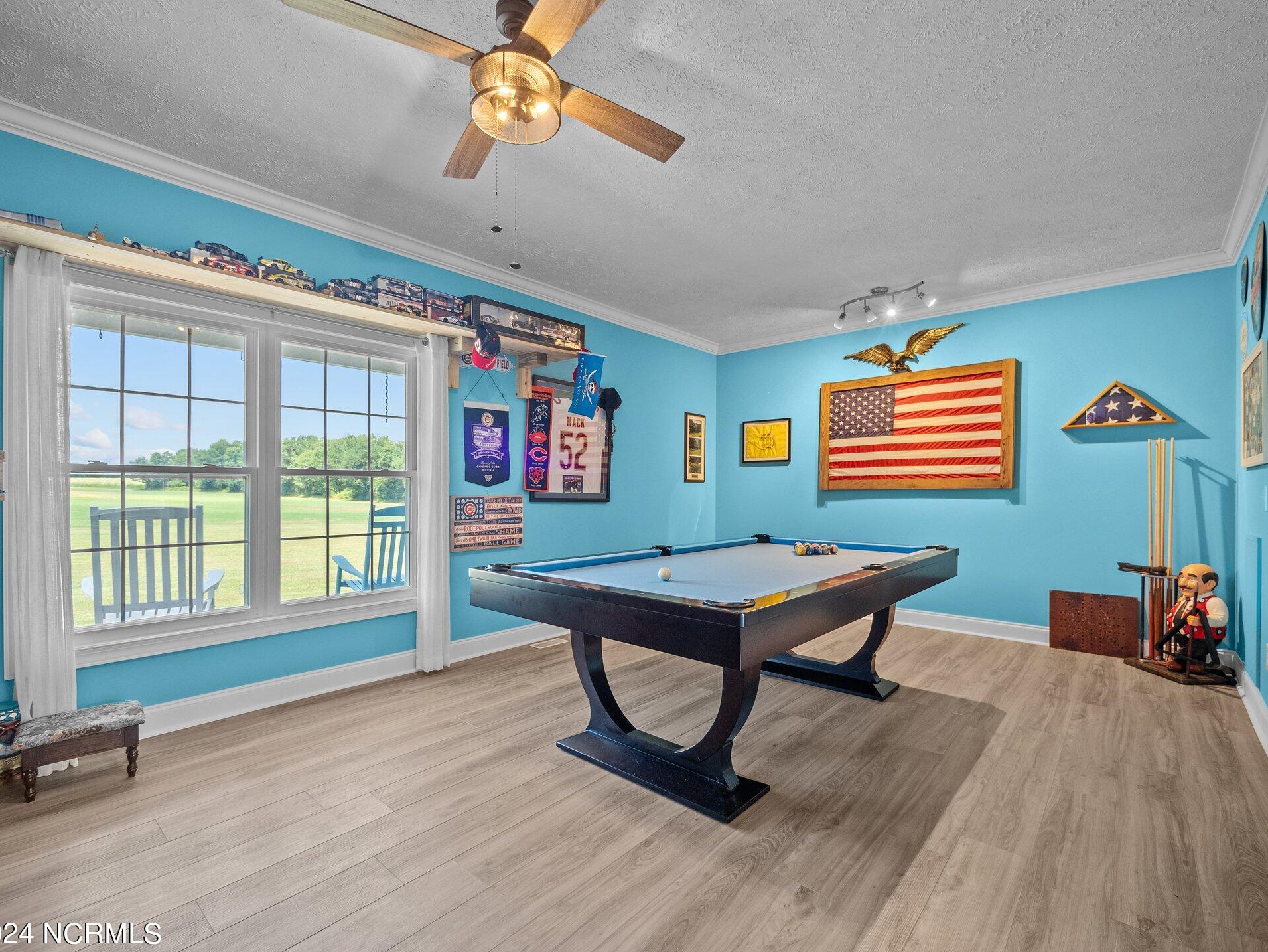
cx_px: 625
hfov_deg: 98.2
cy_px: 470
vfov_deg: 81.8
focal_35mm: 15
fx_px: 550
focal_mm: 7
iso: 400
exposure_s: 1/8
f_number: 4
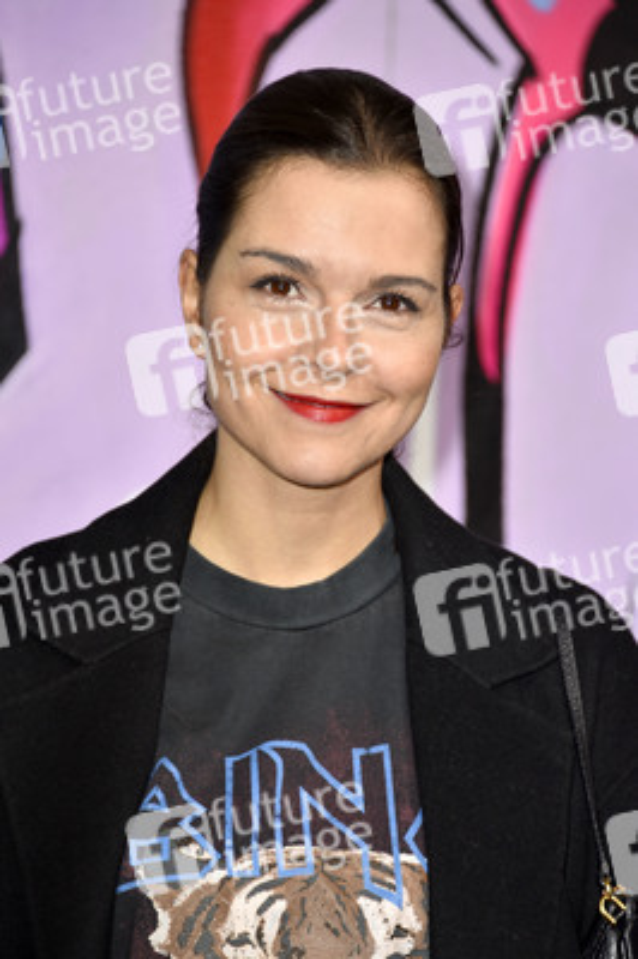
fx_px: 6124
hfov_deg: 6.0
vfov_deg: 9.0
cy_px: 480
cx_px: 319
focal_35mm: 230
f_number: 5.6
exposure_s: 1/200
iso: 250
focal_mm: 230
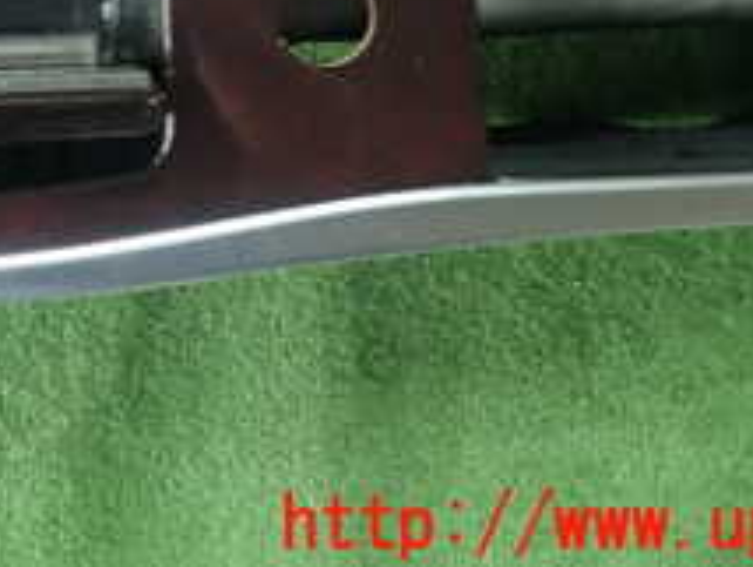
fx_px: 1524
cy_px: -222
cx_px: 21
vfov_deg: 19.1
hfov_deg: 26.4
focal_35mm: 70
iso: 250
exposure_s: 1/30
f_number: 2
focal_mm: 4.5
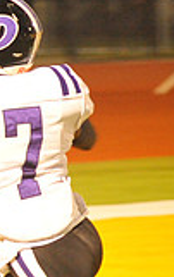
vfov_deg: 4.6
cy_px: 91
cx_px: -319
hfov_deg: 2.8
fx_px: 3473
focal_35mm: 459
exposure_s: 1/200
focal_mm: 125
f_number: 5
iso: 6400
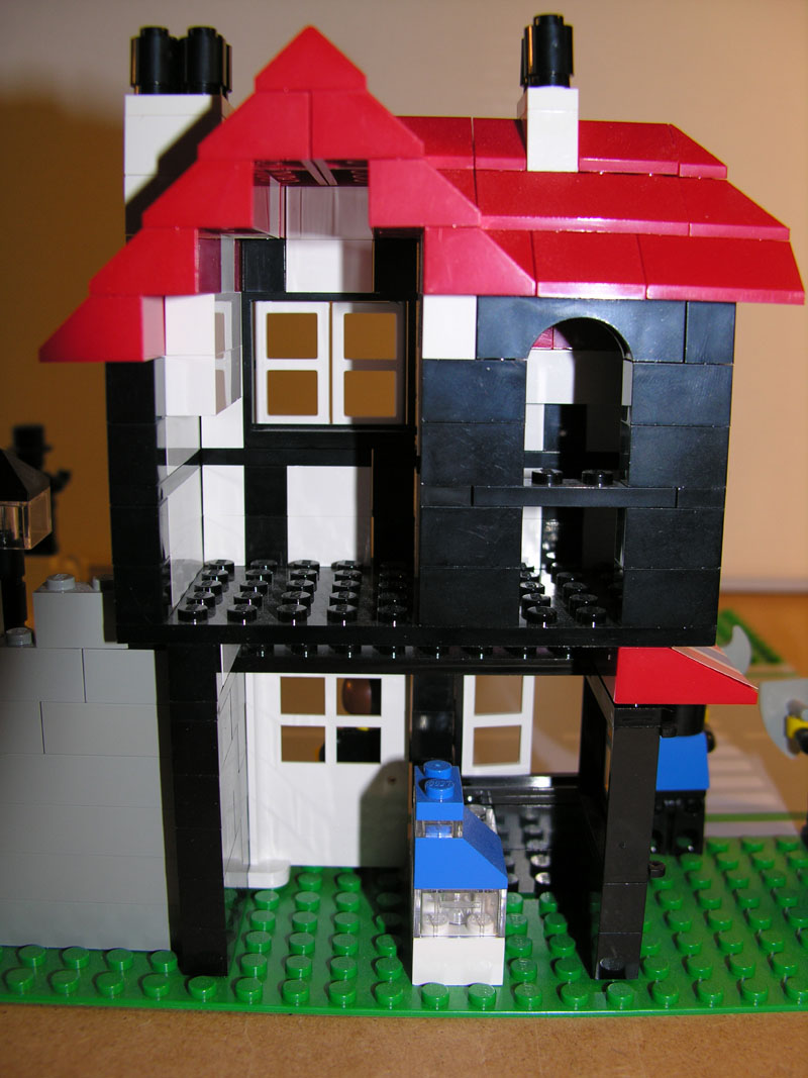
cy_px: 539
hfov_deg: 38.7
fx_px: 1152
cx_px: 404
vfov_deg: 50.1
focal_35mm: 37
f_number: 2.8
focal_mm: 9.5
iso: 50
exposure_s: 1/60.1
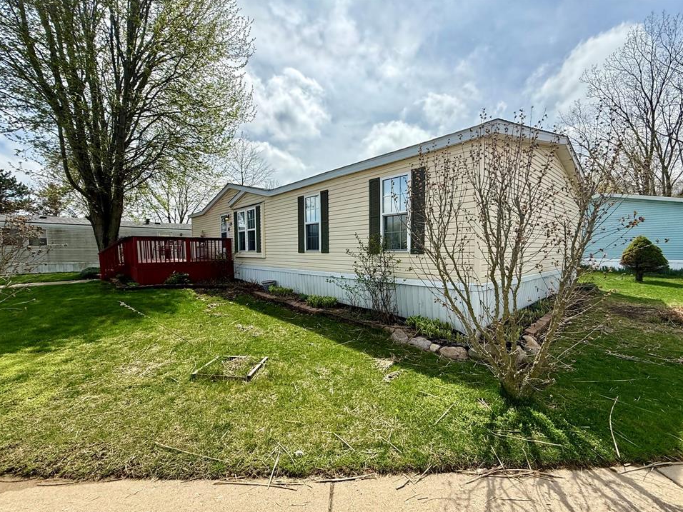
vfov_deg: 81.7
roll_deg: +0.1
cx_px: 359
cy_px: 271
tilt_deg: -3.6
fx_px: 296
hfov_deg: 98.1
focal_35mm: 15
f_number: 2.2
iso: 80
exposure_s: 1/2165
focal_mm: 2.22
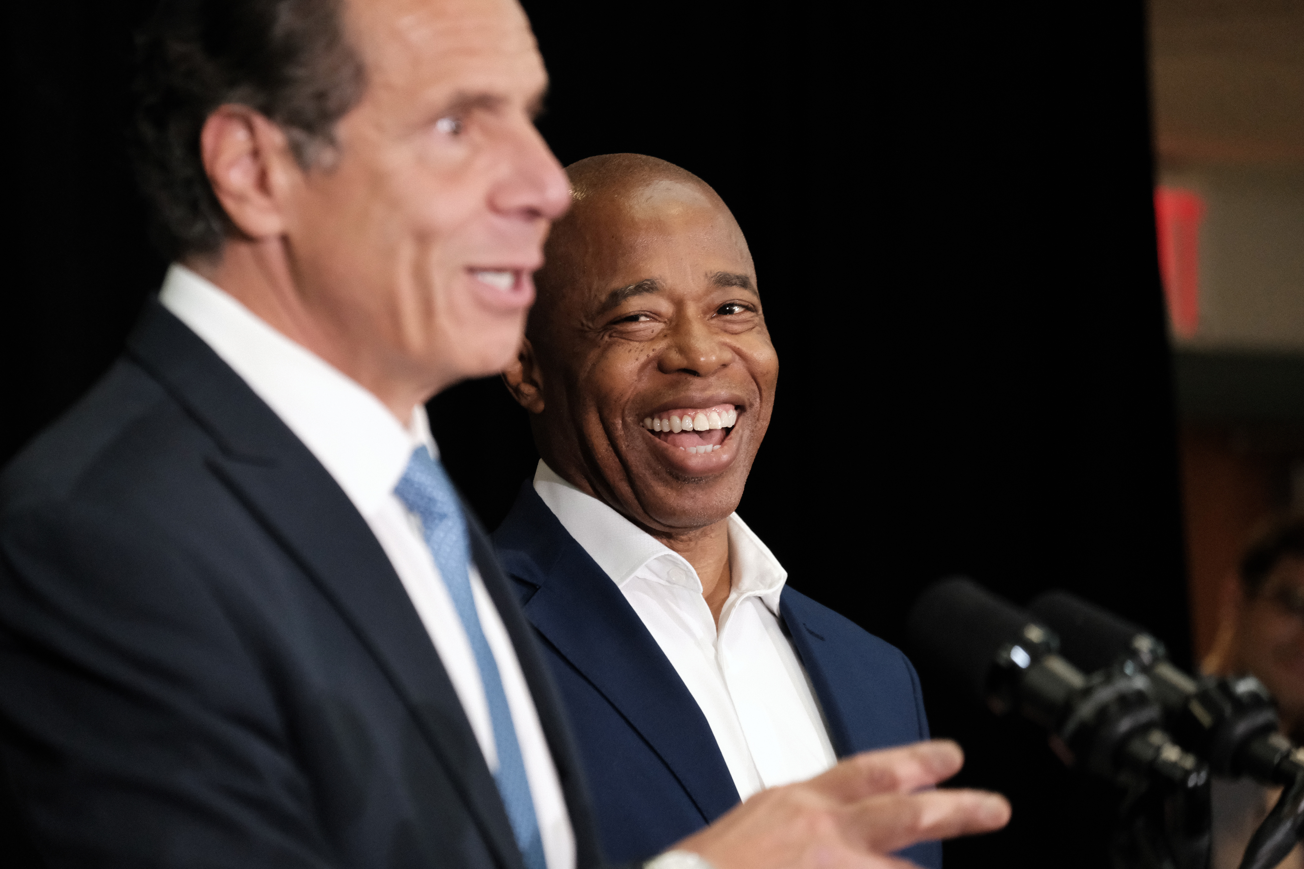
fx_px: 7679
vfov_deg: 6.5
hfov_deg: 9.7
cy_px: 434
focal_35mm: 212
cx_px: 652
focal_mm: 141.3
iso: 4000
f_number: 4.4
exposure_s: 1/125
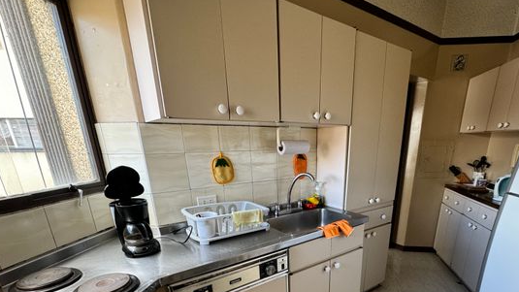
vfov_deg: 54.4
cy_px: 233
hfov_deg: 88.9
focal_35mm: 19
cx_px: 298
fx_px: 261
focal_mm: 2.22
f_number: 2.2
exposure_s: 1/120
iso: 200
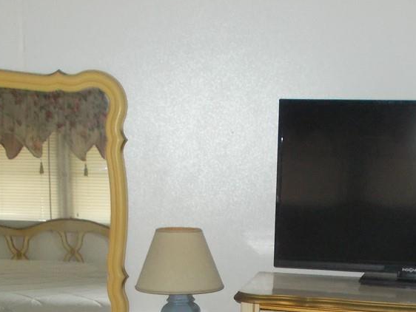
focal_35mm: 74
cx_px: 218
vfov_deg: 19.1
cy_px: 342
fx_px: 890
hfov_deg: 26.3
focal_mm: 4.6
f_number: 3.2
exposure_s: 1/25
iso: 200
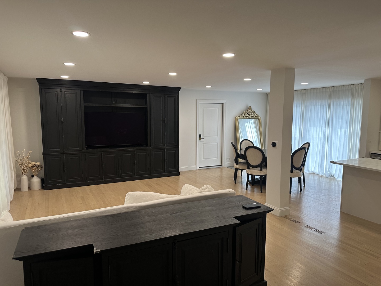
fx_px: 264
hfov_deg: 71.6
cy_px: 143
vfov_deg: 56.8
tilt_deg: -6.9
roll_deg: -0.2
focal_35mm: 24
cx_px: 190
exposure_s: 1/60
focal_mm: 6.86
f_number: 1.78
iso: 160
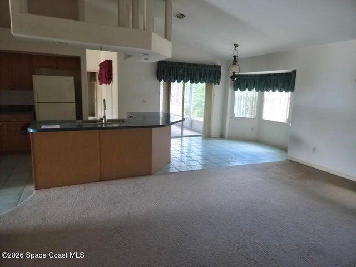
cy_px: 134
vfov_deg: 58.9
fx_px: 237
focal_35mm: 23
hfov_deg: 73.9
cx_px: 178
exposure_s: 1/60
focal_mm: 5.4
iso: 200
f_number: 1.8
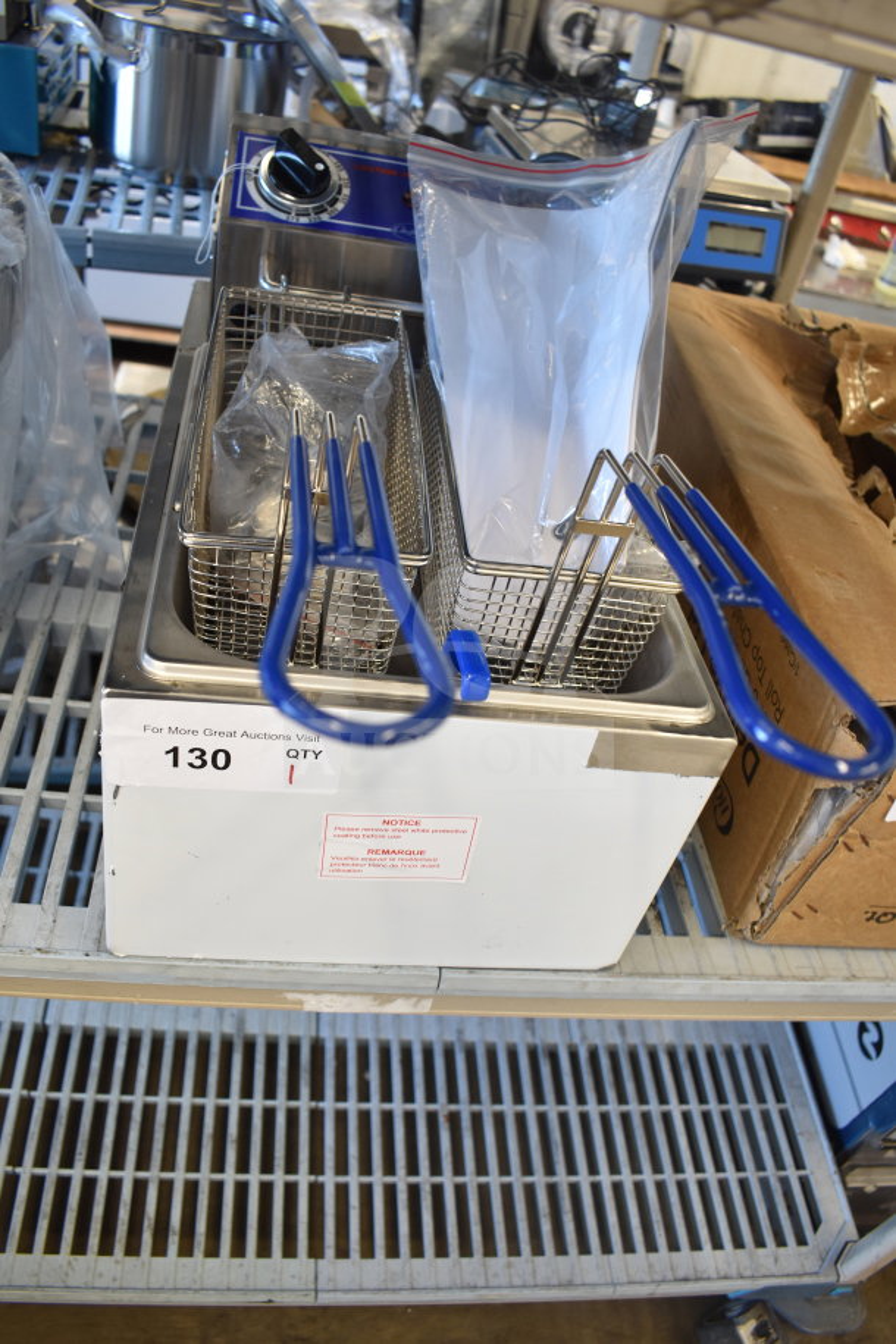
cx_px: 448
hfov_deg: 47.9
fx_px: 1008
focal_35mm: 27
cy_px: 672
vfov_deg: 67.4
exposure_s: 1/30
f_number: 3.5
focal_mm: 18
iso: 400
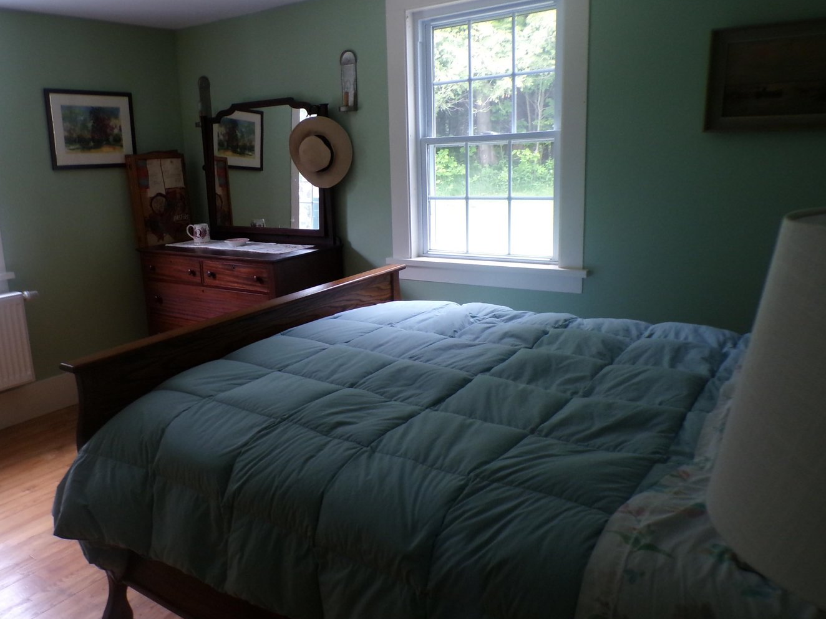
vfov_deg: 48.2
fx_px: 692
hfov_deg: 61.3
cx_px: 349
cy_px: 309
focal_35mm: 29
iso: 276
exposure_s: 1/17
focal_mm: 4.3
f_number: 3
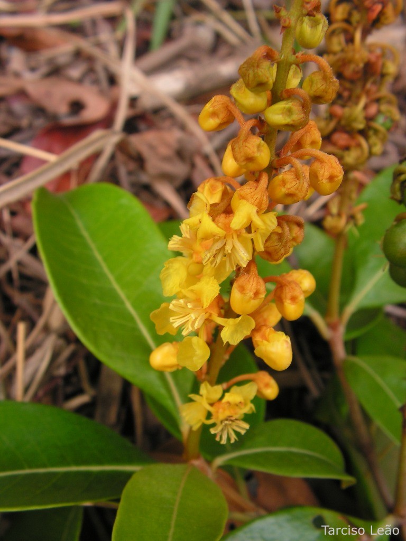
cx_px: 203
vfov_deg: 51.4
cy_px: 270
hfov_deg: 39.7
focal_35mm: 36
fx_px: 563
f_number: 4.8
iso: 64
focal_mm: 6
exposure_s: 1/60
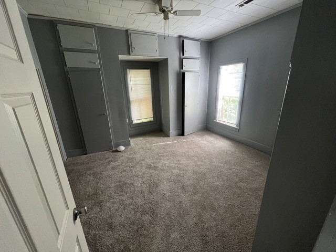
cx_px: 168
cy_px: 126
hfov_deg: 106.2
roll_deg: +1.6
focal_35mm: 13
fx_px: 126
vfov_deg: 89.9
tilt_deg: -17.4
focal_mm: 1.57
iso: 250
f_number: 1.8
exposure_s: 1/70
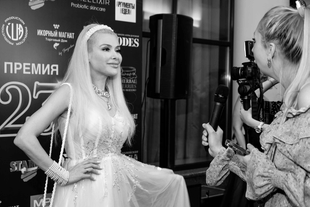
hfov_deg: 33.9
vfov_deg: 23.0
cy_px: 104
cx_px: 155
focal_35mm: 59
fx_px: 508
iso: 1000
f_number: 3.6
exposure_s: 1/160
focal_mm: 39
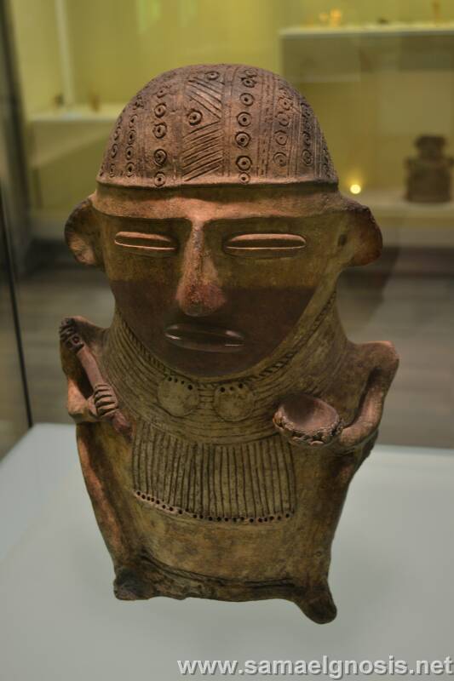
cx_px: 227
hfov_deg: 29.9
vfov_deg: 43.6
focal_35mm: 45
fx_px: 852
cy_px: 340
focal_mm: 30
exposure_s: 1/15
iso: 320
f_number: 4.5
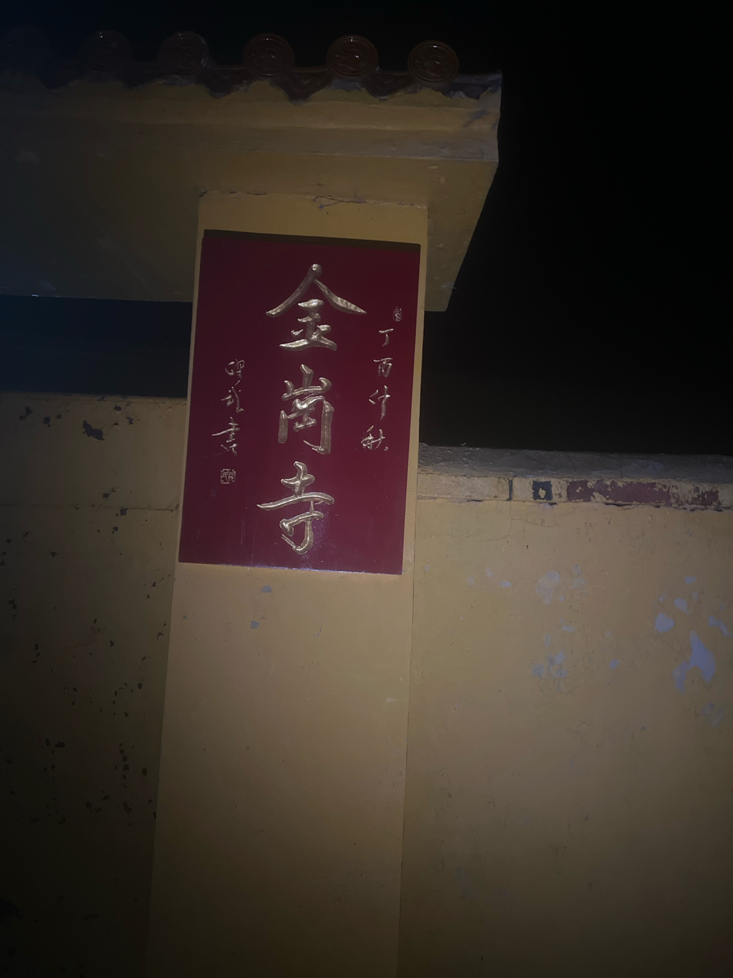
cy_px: 489
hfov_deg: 53.1
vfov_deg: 67.3
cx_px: 366
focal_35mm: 26
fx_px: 734
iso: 1000
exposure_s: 1/19
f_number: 1.5
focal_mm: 5.7
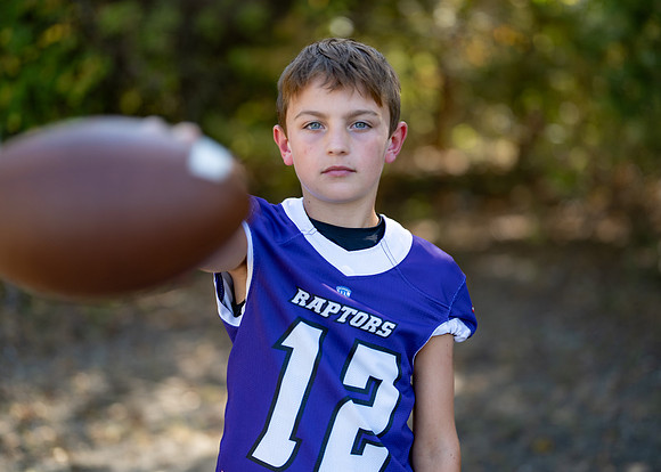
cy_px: 236
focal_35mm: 53
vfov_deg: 26.6
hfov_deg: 36.6
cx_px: 354
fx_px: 999
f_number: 1.2
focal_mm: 50
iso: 100
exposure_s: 1/2000
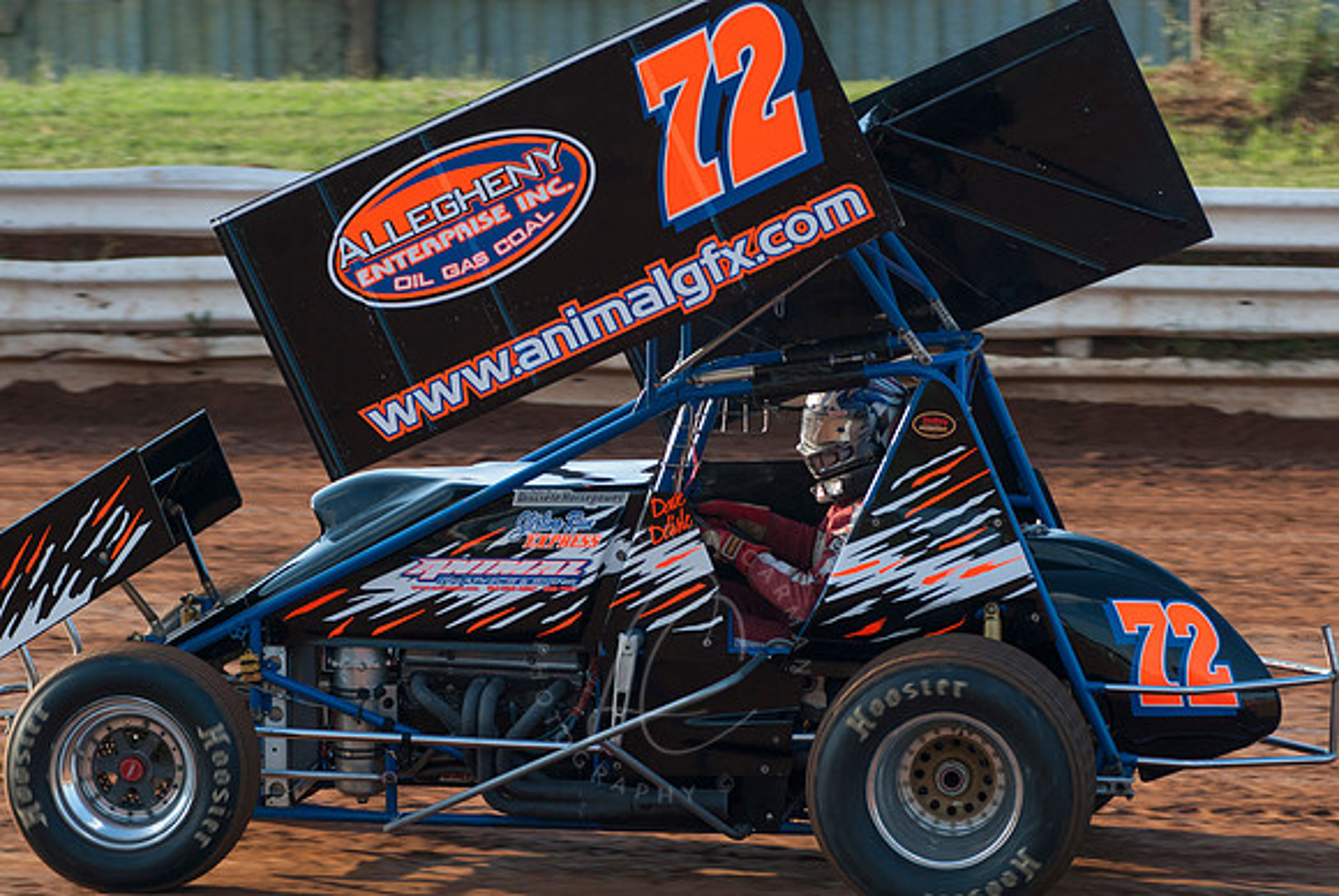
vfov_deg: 7.9
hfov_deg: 11.8
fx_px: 6478
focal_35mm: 174
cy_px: 448
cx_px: 670
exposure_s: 1/400
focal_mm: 116
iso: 100
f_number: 4
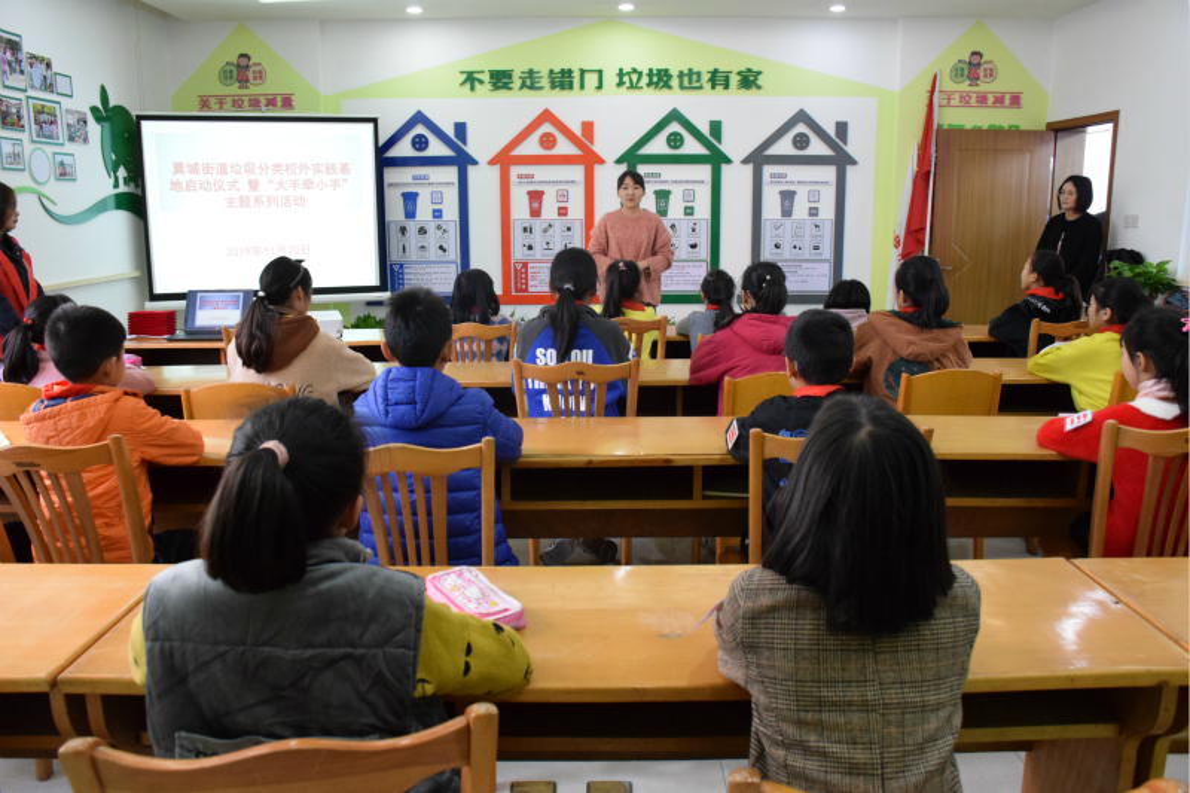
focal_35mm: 27
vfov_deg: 47.9
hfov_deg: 67.4
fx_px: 892
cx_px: 595
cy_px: 396
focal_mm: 18
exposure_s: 1/125
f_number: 5.6
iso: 3200
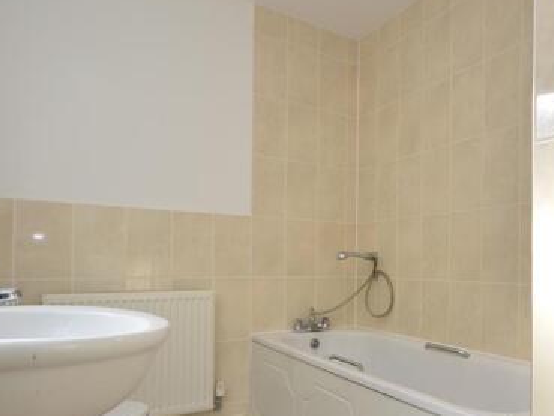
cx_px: 372
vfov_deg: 47.2
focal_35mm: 29
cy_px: 260
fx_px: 471
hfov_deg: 59.4
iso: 200
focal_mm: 11.5
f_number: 5
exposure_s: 1/15
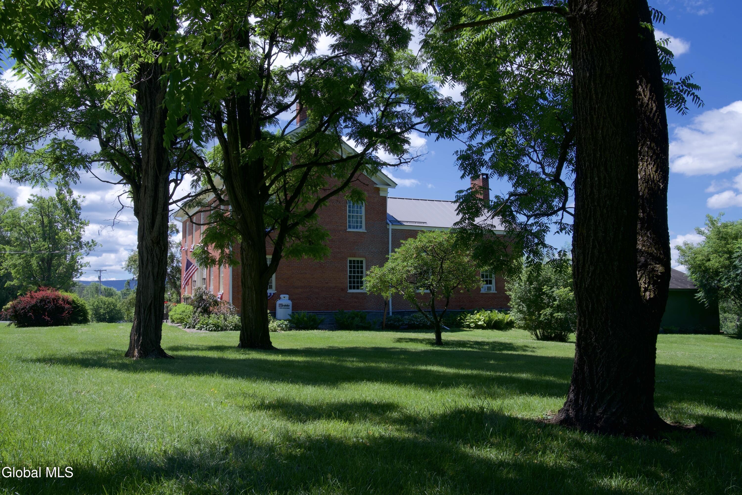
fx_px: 619
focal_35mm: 30
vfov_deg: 43.6
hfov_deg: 61.9
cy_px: 248
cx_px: 371
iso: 100
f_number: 18
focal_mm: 30
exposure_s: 1/50
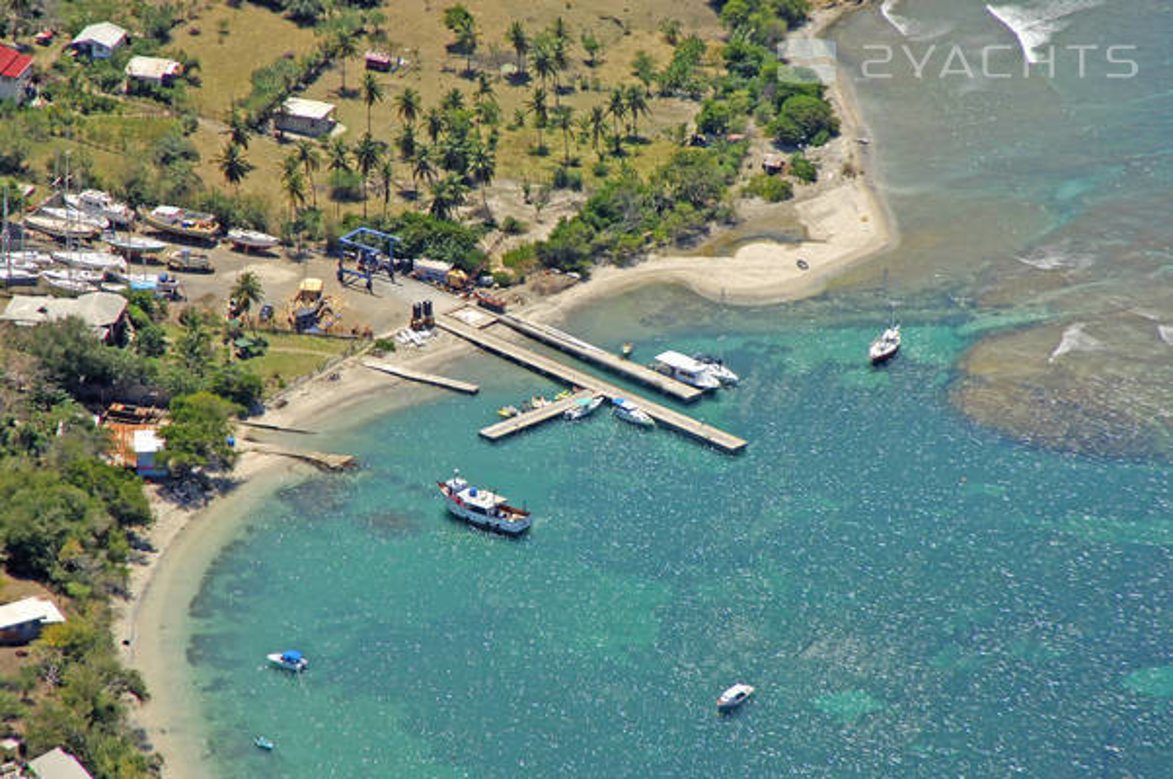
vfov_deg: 8.3
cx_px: 586
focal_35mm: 165
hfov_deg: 12.5
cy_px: 390
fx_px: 5370
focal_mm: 110
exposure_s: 1/1250
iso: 400
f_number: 7.1
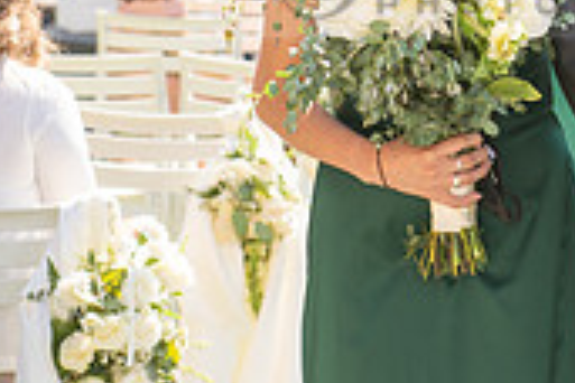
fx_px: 3961
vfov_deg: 5.5
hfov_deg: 8.3
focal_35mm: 248
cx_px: 545
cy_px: -42
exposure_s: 1/200
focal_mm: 70
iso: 100
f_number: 5.6
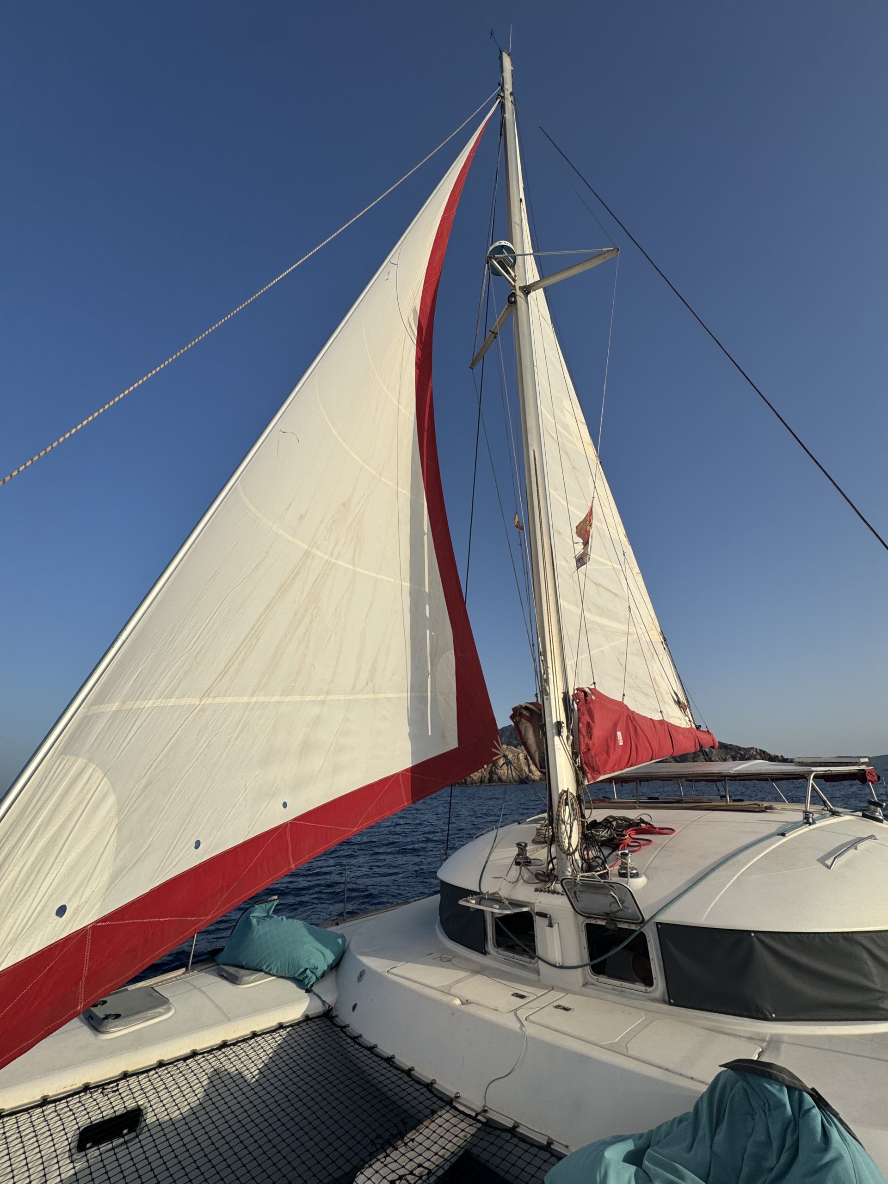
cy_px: 592
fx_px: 479
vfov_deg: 102.1
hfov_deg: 85.7
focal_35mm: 14
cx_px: 444
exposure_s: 1/3390
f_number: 2.2
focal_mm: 2.22
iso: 50
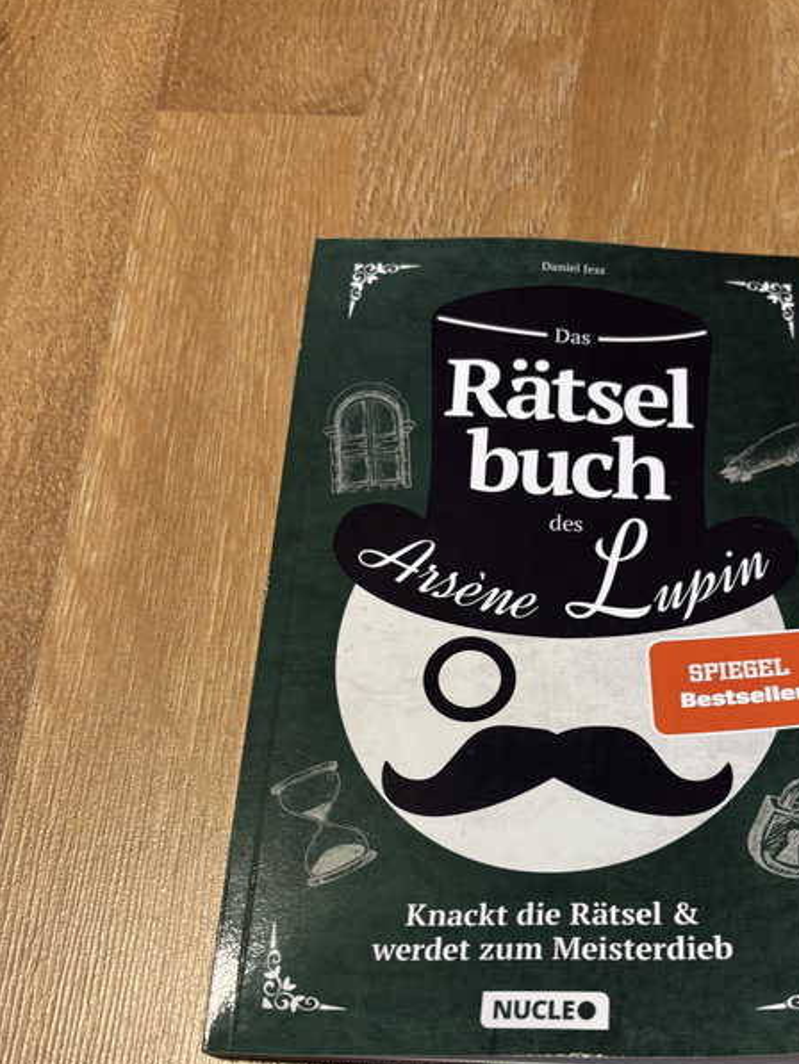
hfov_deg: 39.1
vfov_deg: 50.9
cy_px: 657
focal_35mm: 36
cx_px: 549
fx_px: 1108
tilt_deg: -67.2
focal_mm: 5.96
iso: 200
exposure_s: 1/50
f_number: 1.6
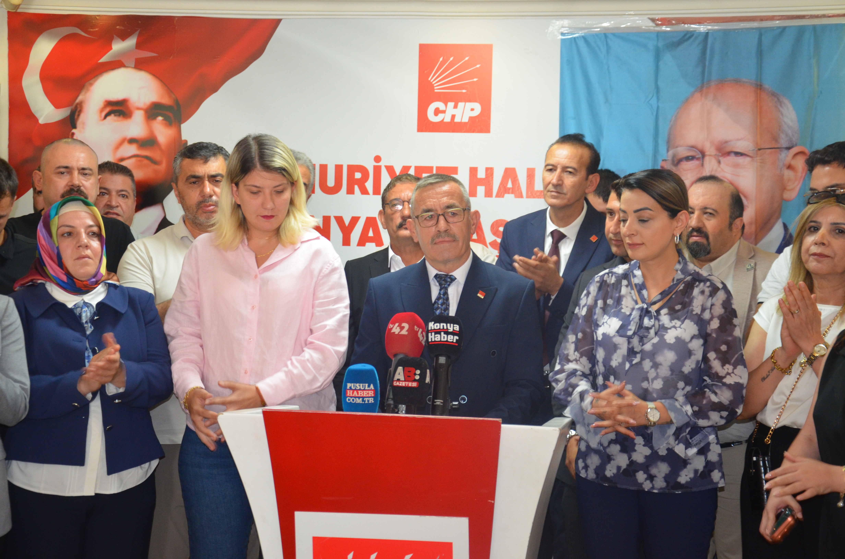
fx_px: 1476
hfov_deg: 32.0
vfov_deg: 21.5
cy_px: 280
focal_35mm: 63
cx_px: 422
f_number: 4.8
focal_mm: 42
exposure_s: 1/60
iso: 1250
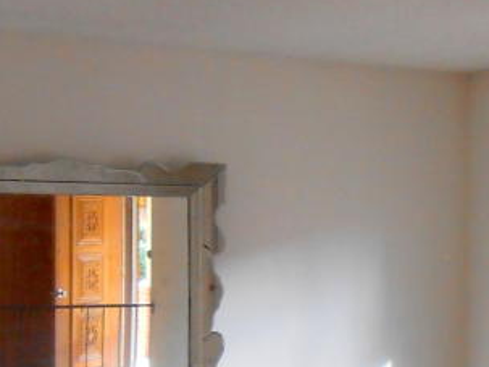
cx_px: 360
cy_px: 407
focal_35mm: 88
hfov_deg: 22.1
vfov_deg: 16.3
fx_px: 1243
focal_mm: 4.6
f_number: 3.5
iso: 200
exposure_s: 1/30
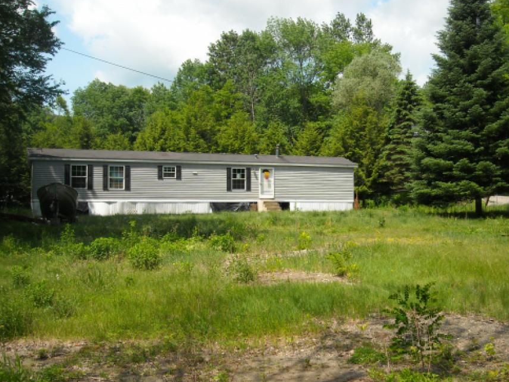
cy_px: 194
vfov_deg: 34.4
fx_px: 618
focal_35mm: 42
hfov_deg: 44.8
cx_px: 267
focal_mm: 5.7
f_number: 2.8
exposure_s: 1/676
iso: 64
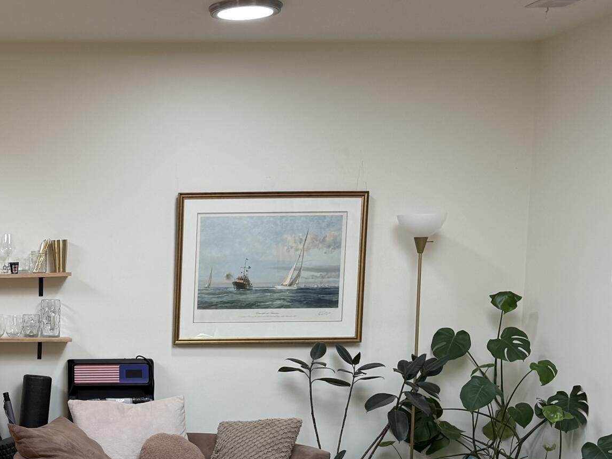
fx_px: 1114
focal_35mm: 63
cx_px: -33
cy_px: 440
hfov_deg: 28.4
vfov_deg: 22.5
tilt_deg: -7.8
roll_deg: -0.1
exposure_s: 1/121
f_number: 1.78
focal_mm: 6.76
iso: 80
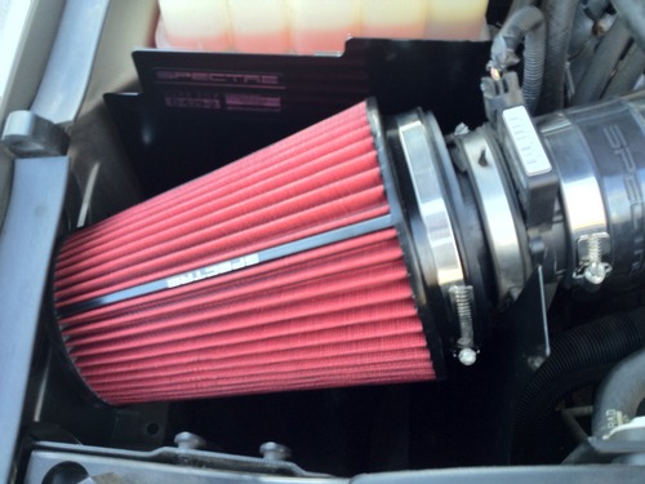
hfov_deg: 52.6
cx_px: 322
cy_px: 242
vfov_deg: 40.7
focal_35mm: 35
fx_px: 652
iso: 100
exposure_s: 1/20
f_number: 2.4
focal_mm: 4.28
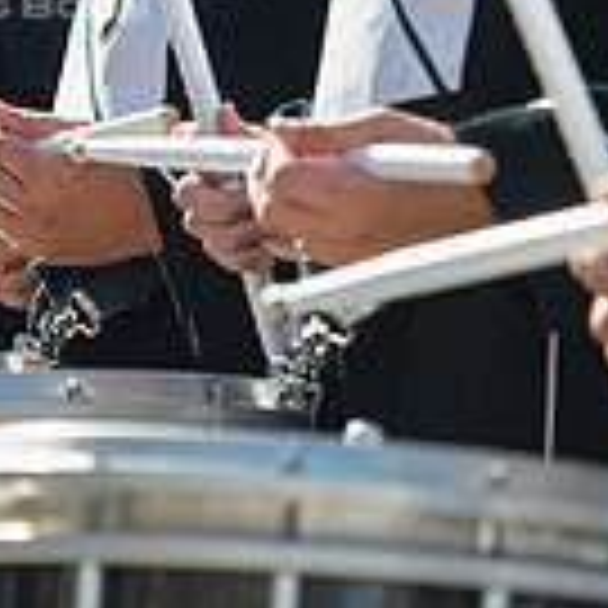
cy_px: -198
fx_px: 7631
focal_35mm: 384
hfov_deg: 4.6
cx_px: -41
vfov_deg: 4.5
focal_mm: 105
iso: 200
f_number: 4.5
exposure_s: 1/1000
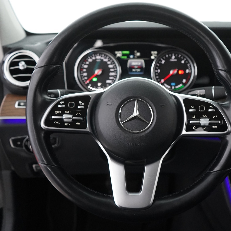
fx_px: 294
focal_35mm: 39
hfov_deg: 42.6
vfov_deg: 42.8
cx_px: 140
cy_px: 116
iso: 8000
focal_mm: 30
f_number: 3.5
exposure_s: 1/60
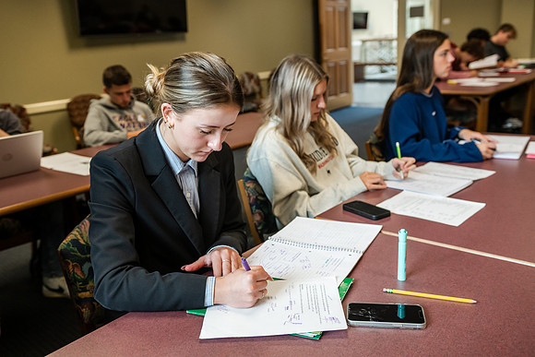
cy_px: 178
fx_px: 505
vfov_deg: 38.9
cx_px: 268
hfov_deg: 55.8
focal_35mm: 34
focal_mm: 34
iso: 1600
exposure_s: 1/200
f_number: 3.5
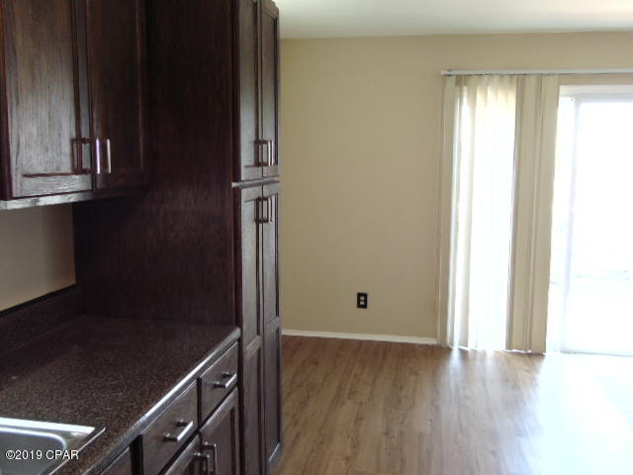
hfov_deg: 55.4
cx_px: 316
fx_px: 603
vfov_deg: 42.9
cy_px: 238
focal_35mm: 33
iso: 100
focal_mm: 5.8
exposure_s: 1/30
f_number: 3.2
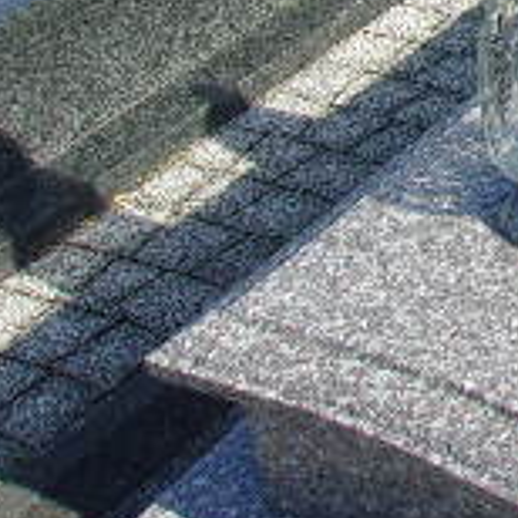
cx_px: 1053
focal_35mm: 99
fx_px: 1676
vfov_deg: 16.7
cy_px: -135
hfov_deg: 14.4
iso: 80
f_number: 10.4
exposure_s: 1/56
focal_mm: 4.9
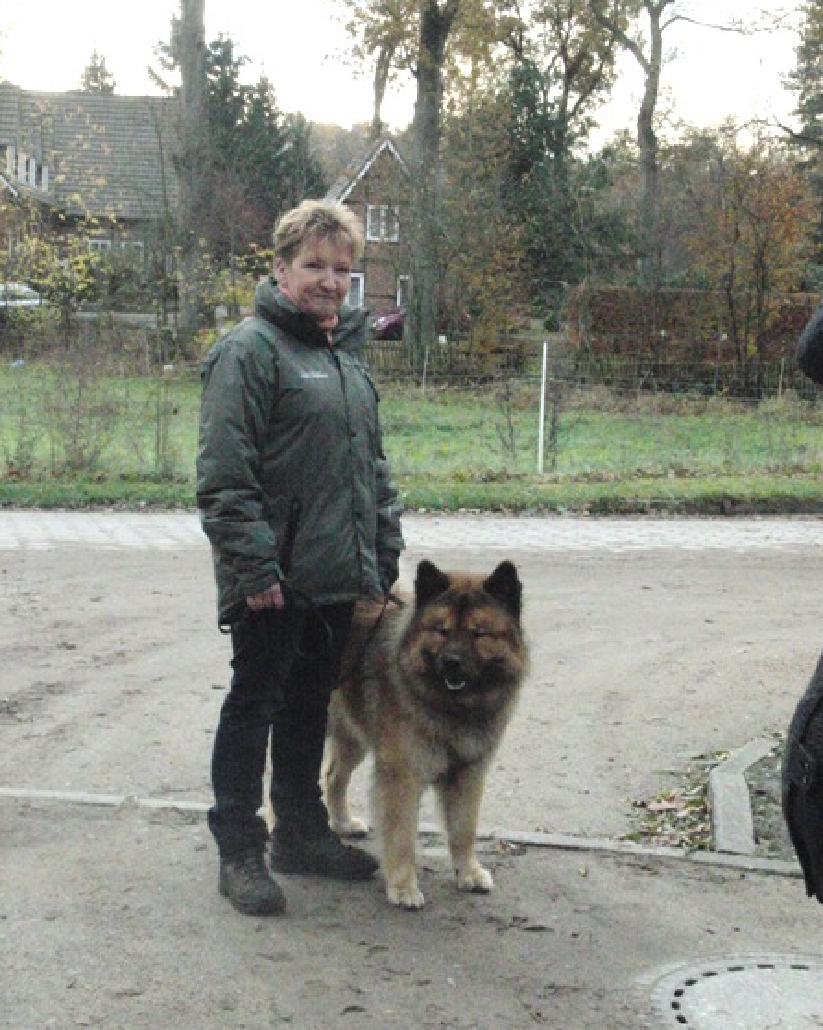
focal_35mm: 63
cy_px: 517
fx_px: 1919
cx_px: 410
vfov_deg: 30.0
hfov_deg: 24.2
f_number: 9.5
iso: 1600
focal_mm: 10.41
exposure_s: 1/320
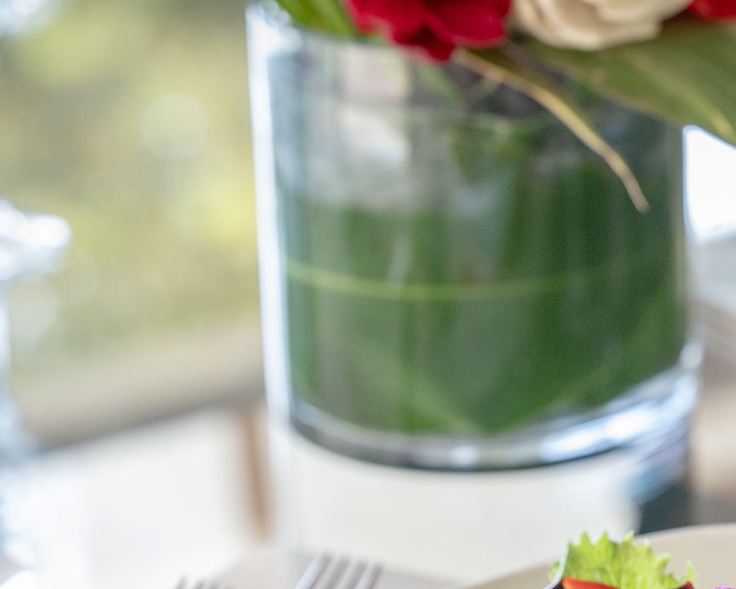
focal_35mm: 184
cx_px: 641
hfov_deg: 10.4
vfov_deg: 8.4
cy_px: 528
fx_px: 4008
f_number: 4.5
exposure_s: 1/60
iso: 250
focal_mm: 87
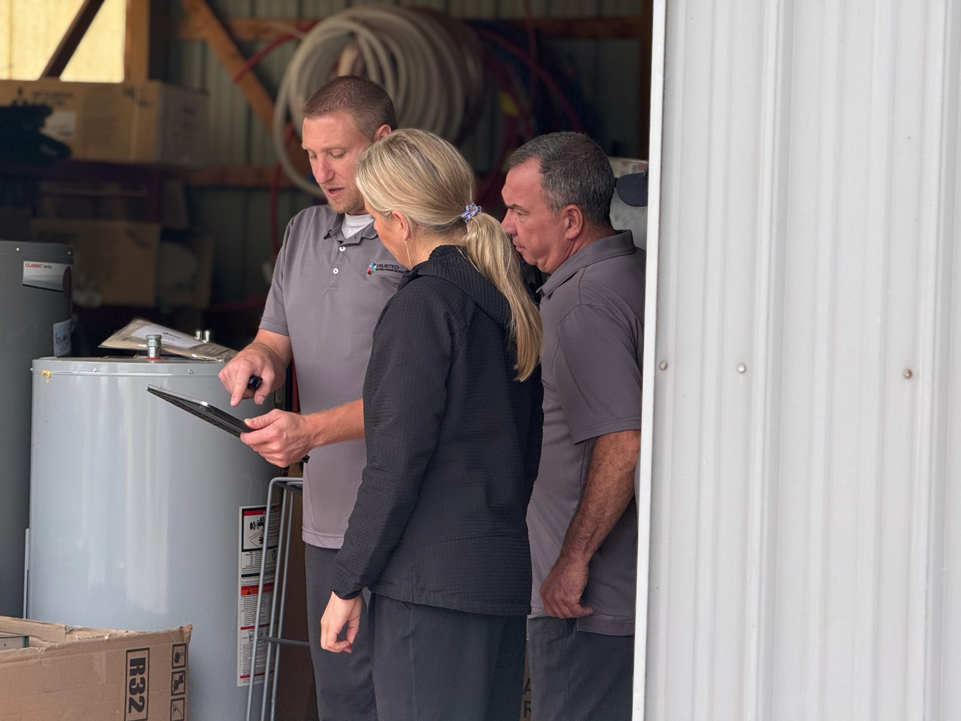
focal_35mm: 120
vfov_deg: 12.3
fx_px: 3331
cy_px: 360
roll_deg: -2.8
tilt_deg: -0.2
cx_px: 480
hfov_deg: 16.4
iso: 64
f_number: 2.8
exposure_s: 1/129
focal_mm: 15.66
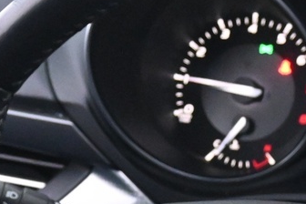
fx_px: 1598
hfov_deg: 10.9
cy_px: 321
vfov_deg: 7.2
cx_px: 236
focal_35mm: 188
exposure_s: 1/40
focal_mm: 26
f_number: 4.5
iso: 5000
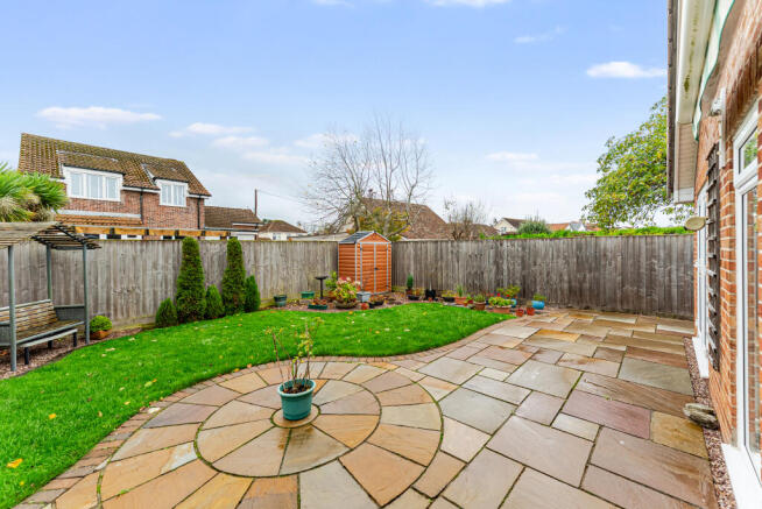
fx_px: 297
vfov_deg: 81.3
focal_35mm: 14
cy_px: 254
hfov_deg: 104.2
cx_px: 381
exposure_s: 1/80
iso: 100
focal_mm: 14
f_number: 4.5
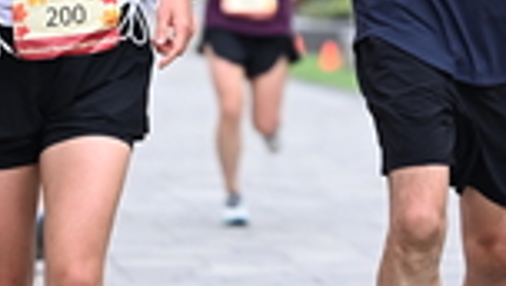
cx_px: 315
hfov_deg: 5.2
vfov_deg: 2.9
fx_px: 5603
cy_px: -223
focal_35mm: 417
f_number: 2.8
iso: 640
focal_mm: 110
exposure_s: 1/2000
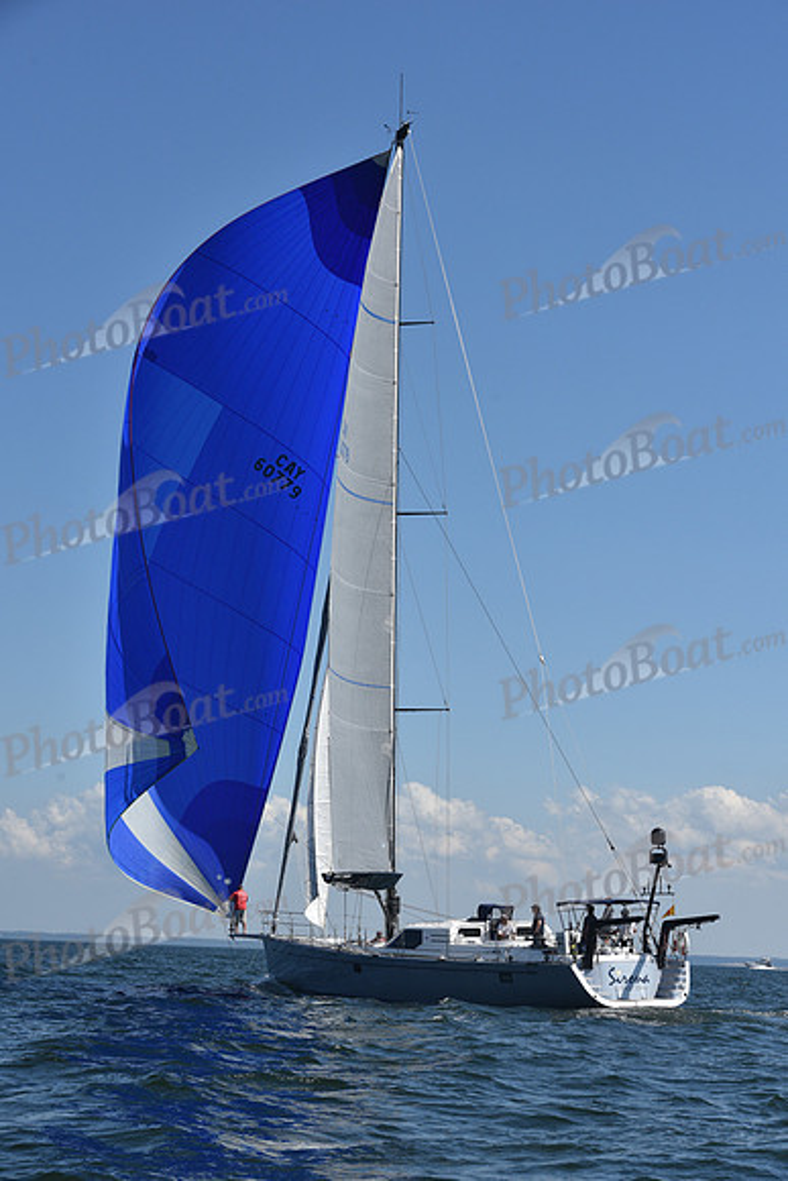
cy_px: 590
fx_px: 2461
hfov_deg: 18.2
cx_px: 394
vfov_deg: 27.0
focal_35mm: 75
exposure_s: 1/1250
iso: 320
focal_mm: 75
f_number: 10
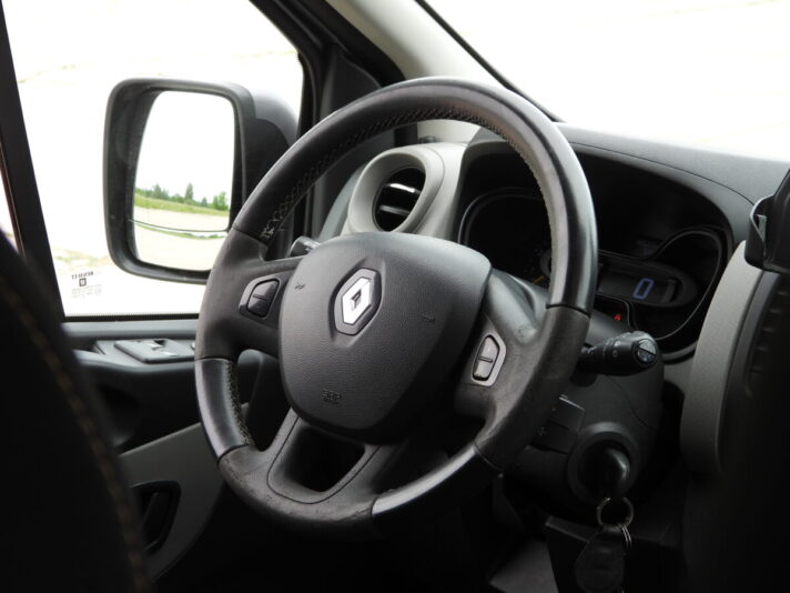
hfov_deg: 26.0
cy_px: 296
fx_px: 1712
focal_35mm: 75
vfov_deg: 19.6
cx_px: 395
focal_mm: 13.5
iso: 100
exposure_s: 1/100
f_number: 3.5
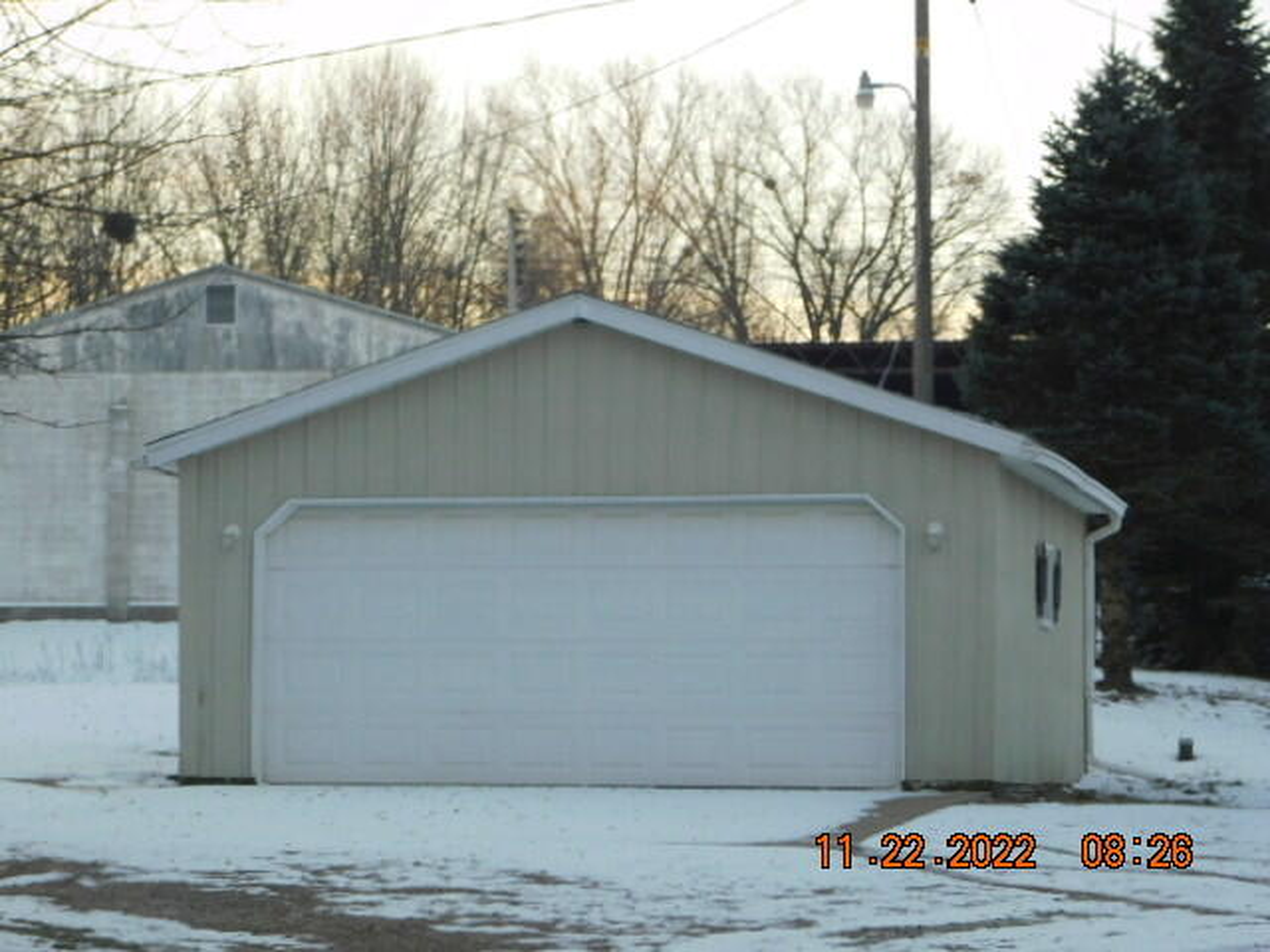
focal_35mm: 115
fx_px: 4219
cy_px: 476
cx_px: 635
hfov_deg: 17.1
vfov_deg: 12.9
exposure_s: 1/100
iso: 125
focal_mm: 20.3
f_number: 4.8
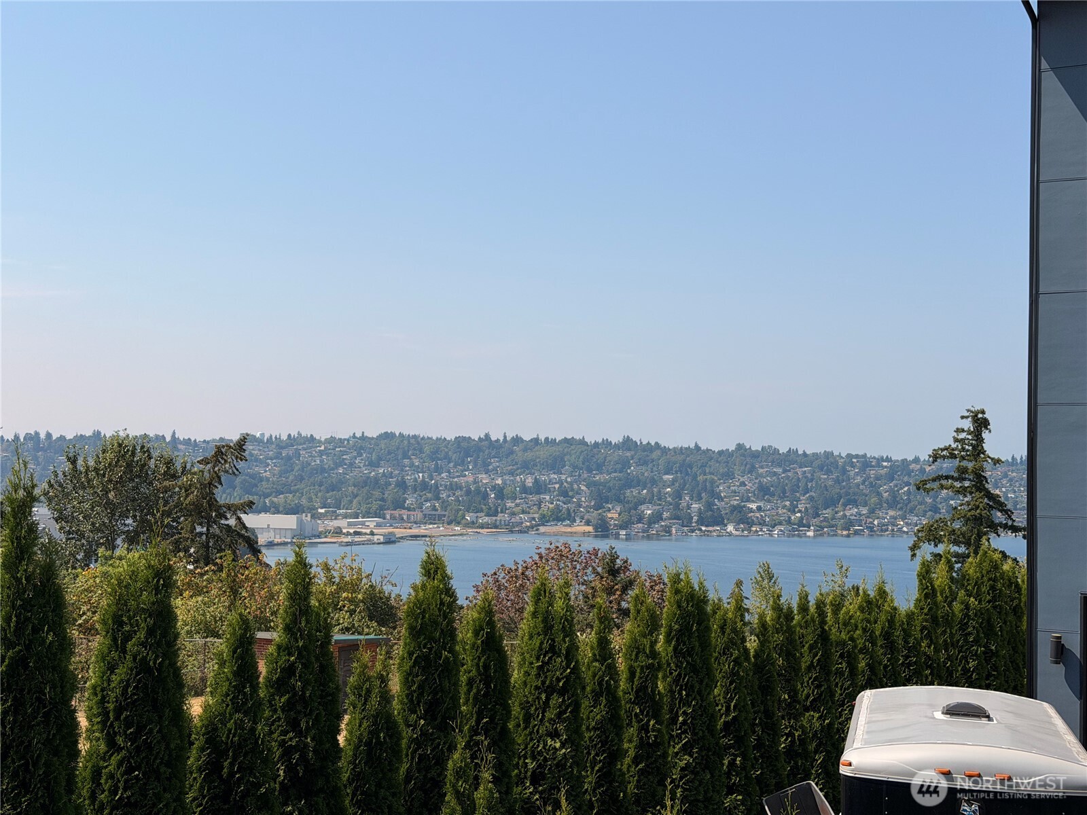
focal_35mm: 48
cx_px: 544
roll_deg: -1.0
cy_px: 408
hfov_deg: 39.7
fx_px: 1507
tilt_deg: +2.3
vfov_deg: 30.3
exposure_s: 1/7143
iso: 64
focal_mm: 6.76
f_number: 1.78
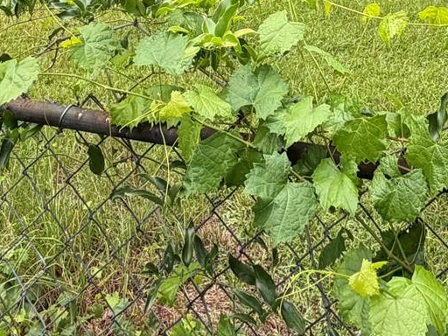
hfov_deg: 34.2
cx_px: 276
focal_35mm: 56
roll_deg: -1.0
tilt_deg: +3.7
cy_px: -275
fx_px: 725
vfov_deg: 19.4
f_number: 2.2
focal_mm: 2.22
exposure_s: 1/427
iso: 64
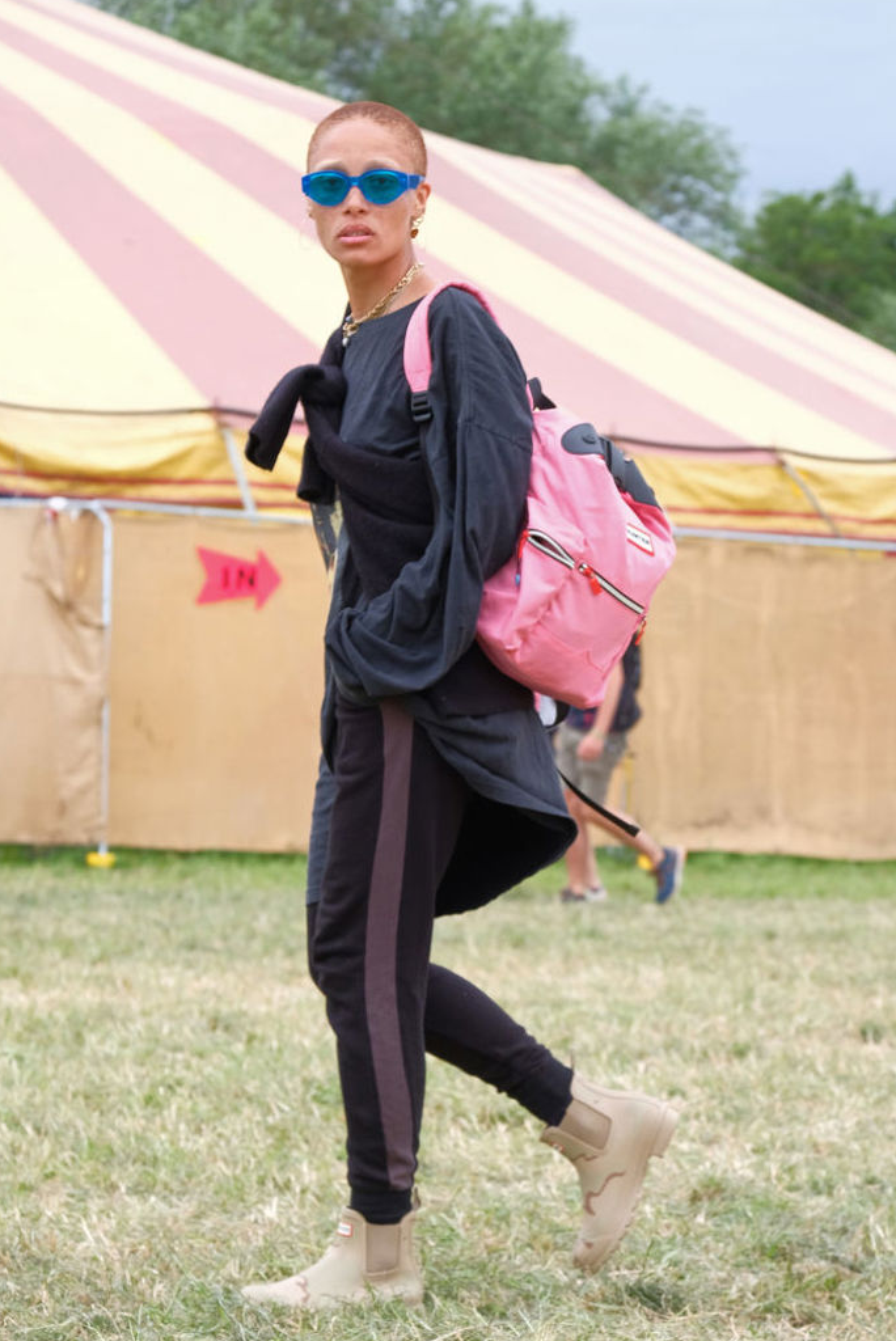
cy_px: 669
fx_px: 3989
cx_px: 448
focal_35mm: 107
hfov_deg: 12.8
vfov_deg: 19.1
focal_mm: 70.5
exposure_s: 1/640
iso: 800
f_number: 5.6
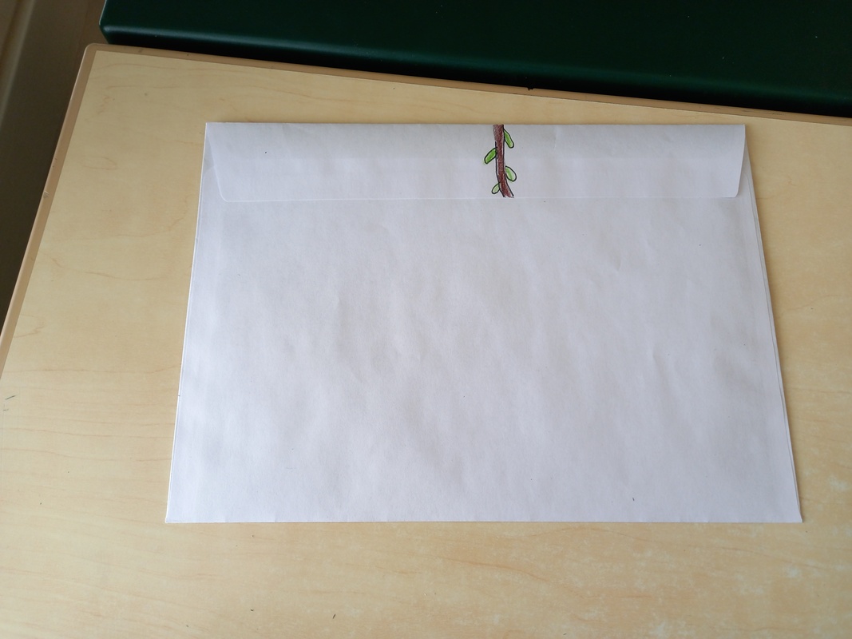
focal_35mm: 25
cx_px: 426
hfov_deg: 69.4
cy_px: 320
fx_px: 615
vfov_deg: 54.9
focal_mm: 4.6
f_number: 2
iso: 80
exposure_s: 1/60
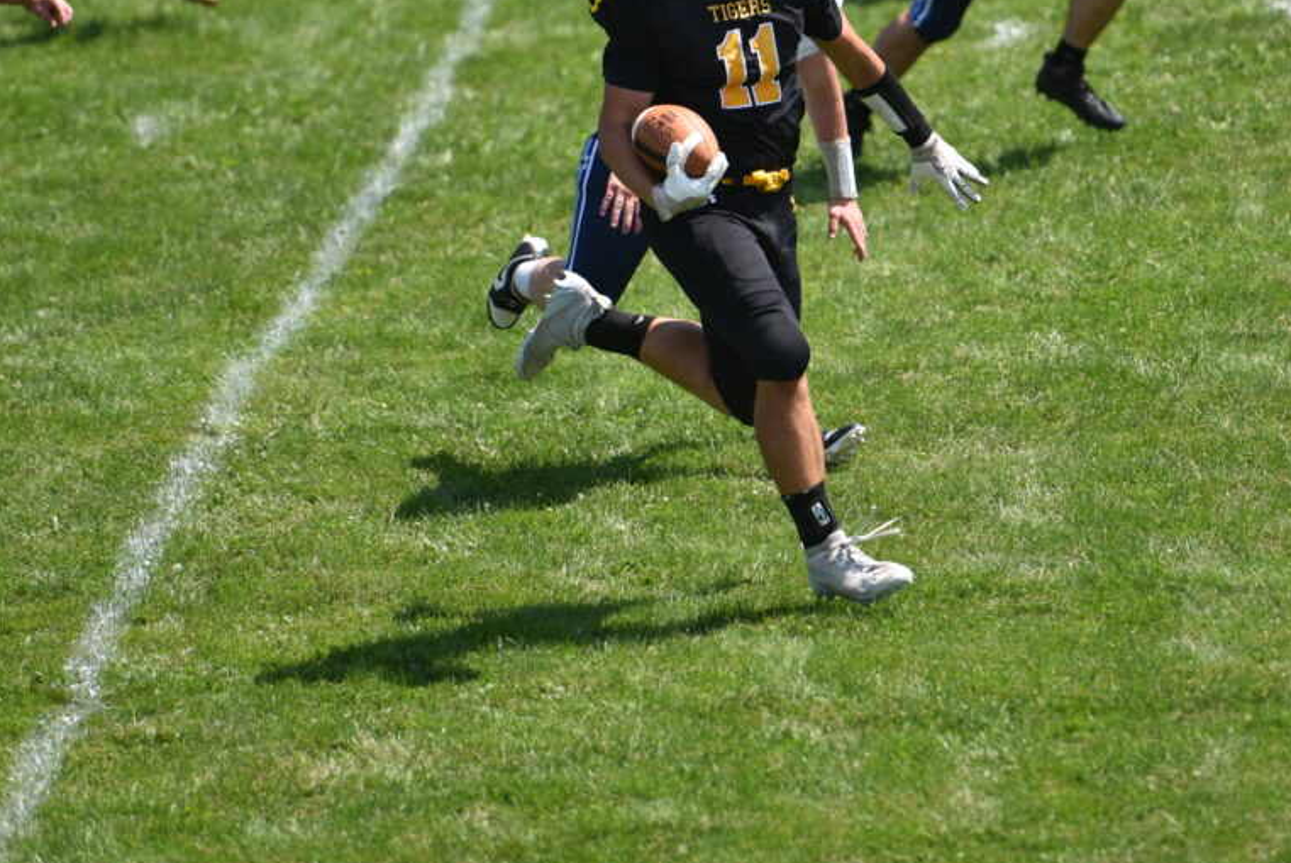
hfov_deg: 6.5
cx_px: 767
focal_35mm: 315
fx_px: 11302
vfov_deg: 4.4
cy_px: 198
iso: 160
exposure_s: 1/2500
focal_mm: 200
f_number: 2.8
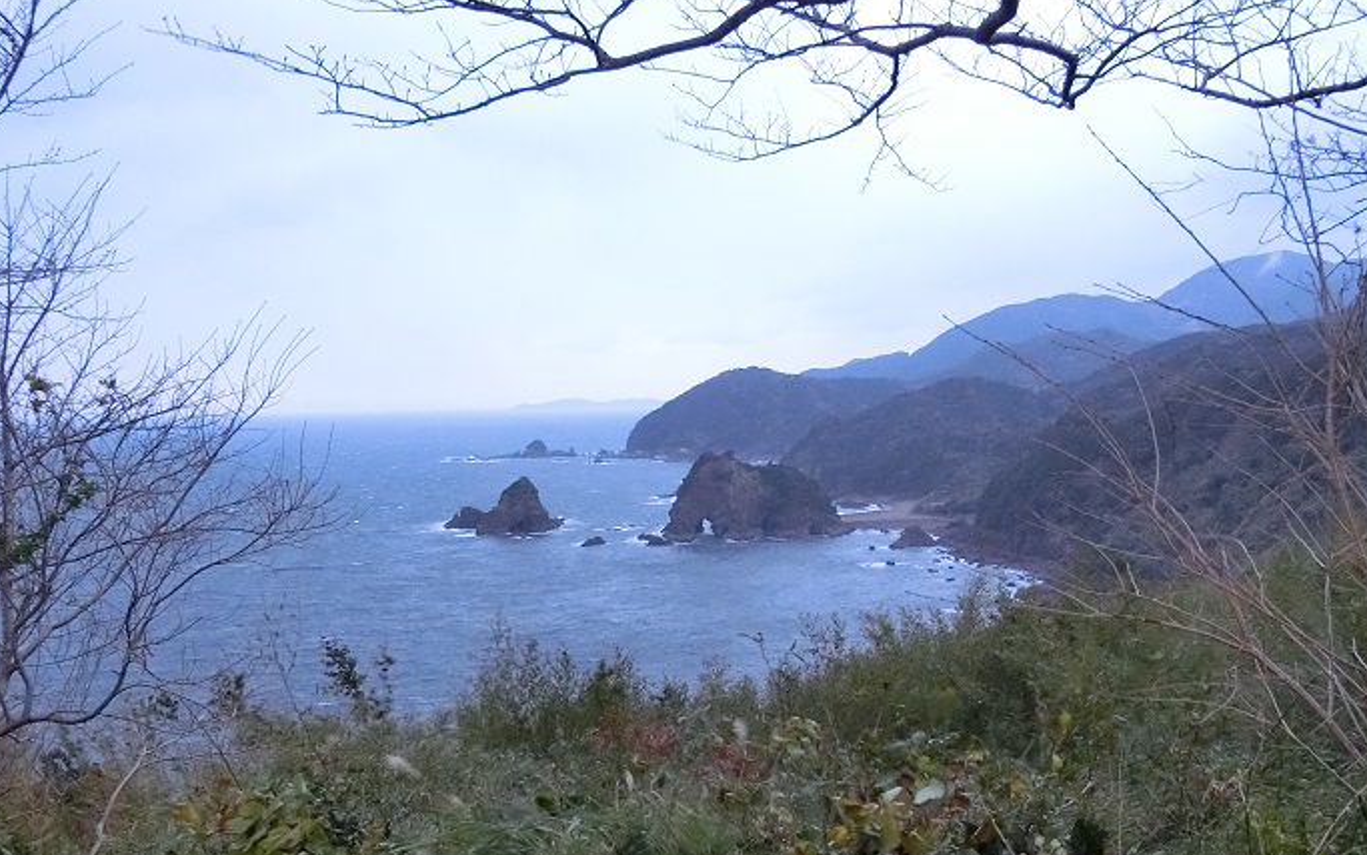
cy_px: 589
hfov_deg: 54.0
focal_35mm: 36
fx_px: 1341
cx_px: 713
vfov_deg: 34.9
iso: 800
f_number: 3.7
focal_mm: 5.2
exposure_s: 1/50
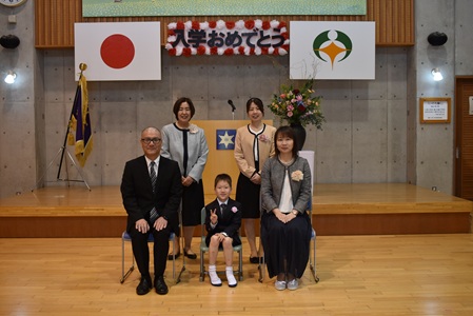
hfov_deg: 51.3
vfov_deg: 35.5
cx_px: 236
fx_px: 493
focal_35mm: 38
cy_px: 158
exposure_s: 1/60
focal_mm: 25
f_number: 4.5
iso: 400
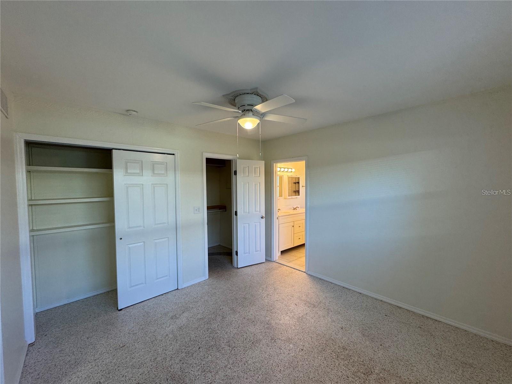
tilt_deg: -3.5
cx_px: 256
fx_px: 207
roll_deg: +0.1
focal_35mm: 14
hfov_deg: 102.1
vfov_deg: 85.7
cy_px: 192
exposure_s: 1/120
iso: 160
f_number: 2.2
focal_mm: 2.22
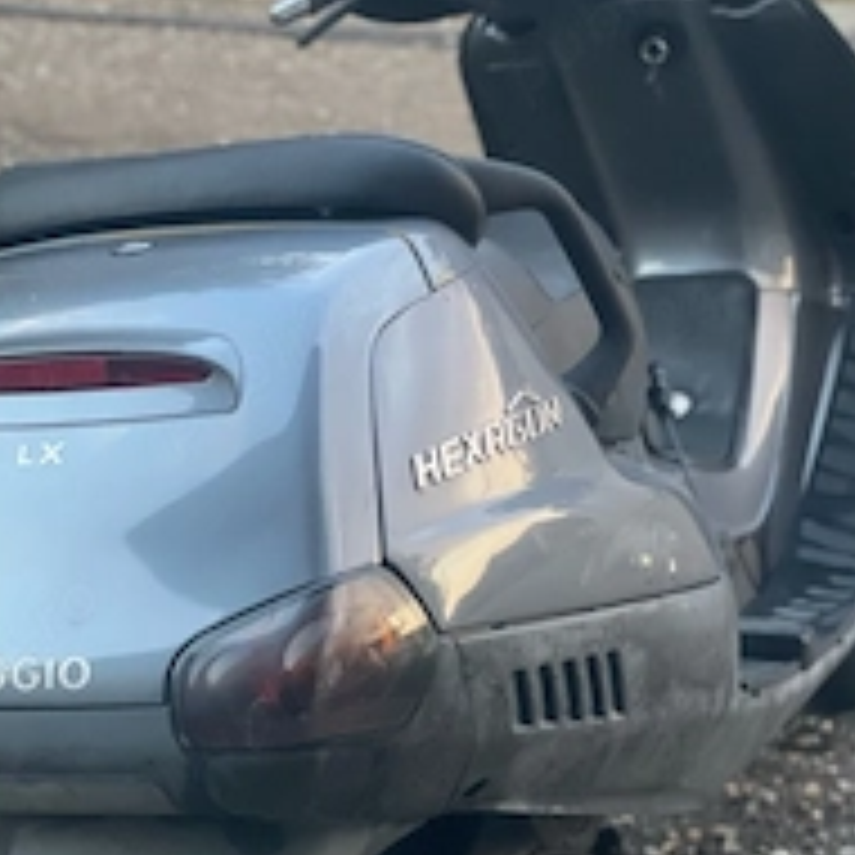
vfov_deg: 17.9
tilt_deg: -19.6
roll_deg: -5.9
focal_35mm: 97
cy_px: 392
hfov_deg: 17.9
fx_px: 2711
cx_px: 392
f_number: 2
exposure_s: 1/119
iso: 250
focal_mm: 6
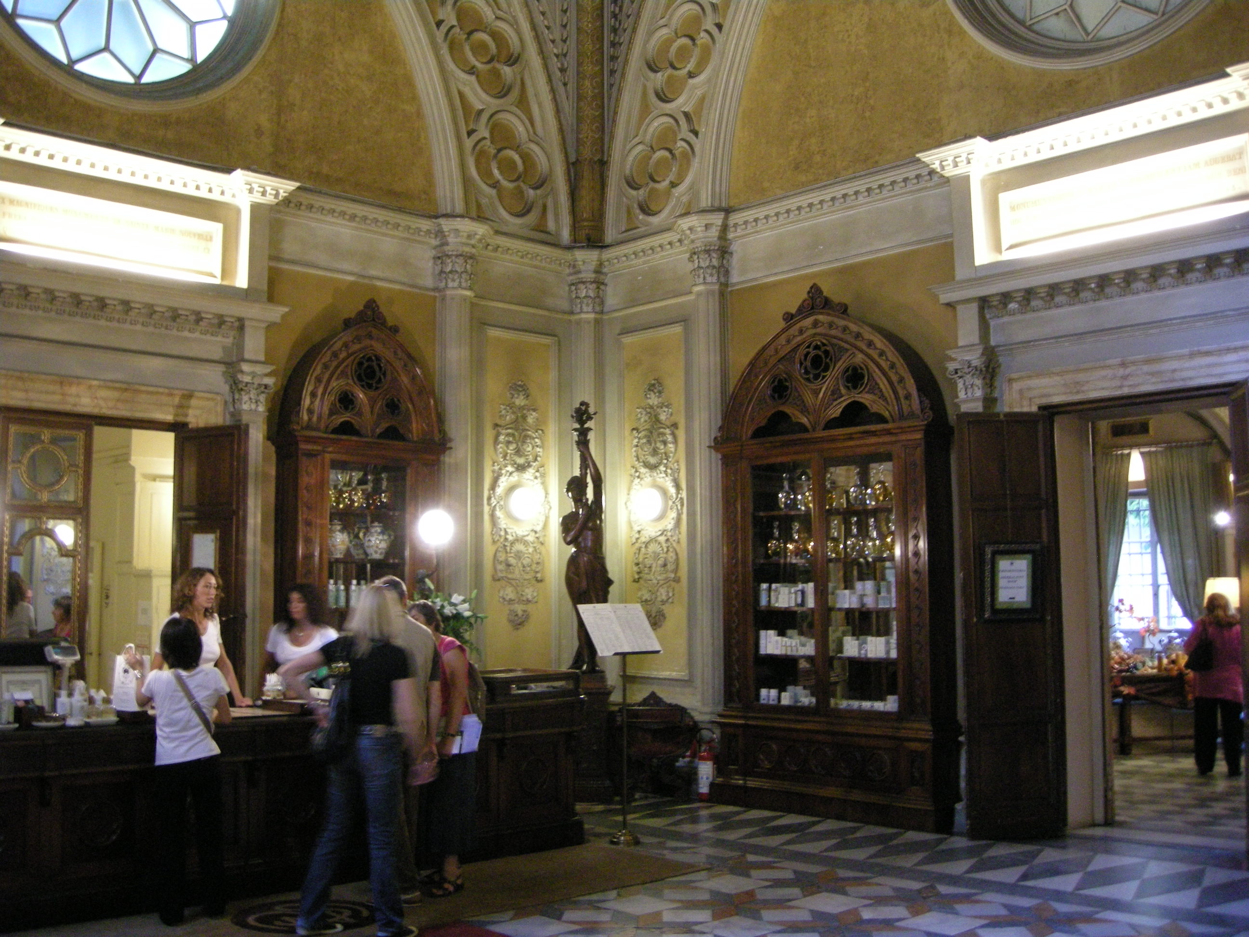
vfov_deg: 39.7
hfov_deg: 51.4
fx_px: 1299
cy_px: 468
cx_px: 624
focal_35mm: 36
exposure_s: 1/8
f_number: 2.7
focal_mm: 7.5
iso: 511
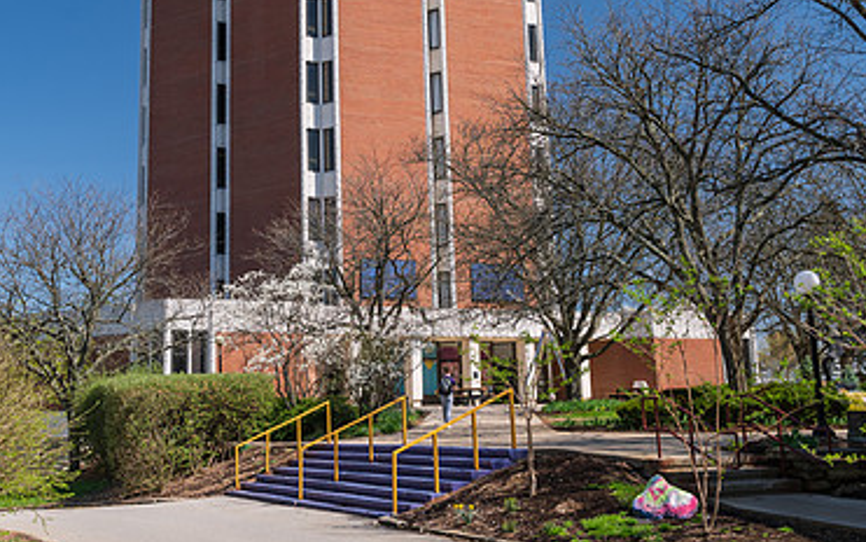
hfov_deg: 39.3
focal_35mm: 51
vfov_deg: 25.1
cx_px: 331
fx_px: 1204
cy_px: 158
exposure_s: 1/320
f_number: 6.3
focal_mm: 32
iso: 320
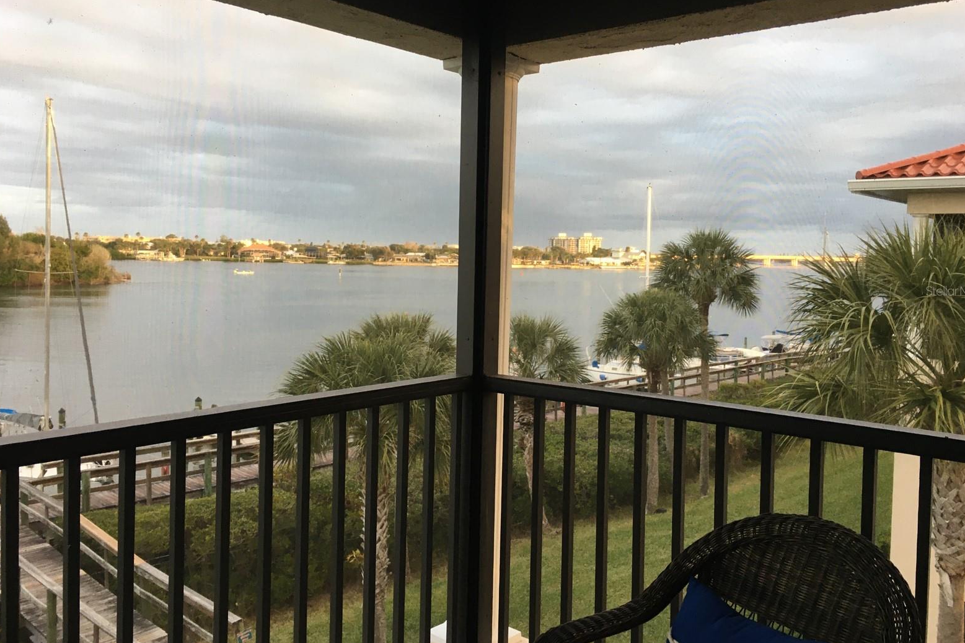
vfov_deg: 42.3
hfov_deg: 60.3
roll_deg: -1.1
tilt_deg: -2.6
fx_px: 831
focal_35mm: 31
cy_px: 291
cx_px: 488
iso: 50
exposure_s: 1/30
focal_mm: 4.15
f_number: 2.2
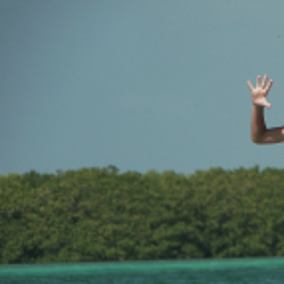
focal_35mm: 577
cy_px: 251
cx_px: 429
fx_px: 5356
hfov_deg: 3.0
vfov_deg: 3.0
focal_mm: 216
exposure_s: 1/1000
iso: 250
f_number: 10
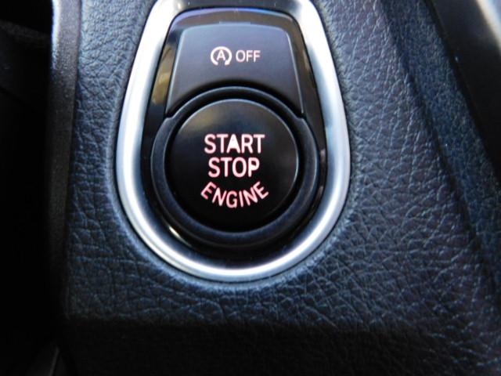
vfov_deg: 58.9
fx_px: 333
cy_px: 188
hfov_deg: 73.9
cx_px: 250
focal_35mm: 23
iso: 500
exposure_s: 1/15
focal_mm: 4
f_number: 3
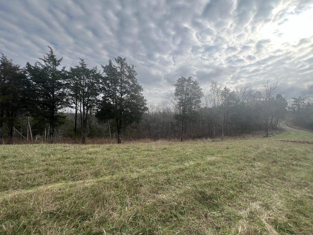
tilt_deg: -0.9
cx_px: 156
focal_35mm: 13
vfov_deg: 89.9
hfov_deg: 106.2
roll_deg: -1.6
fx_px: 118
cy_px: 118
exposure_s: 1/1277
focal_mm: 1.57
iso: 32
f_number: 1.8
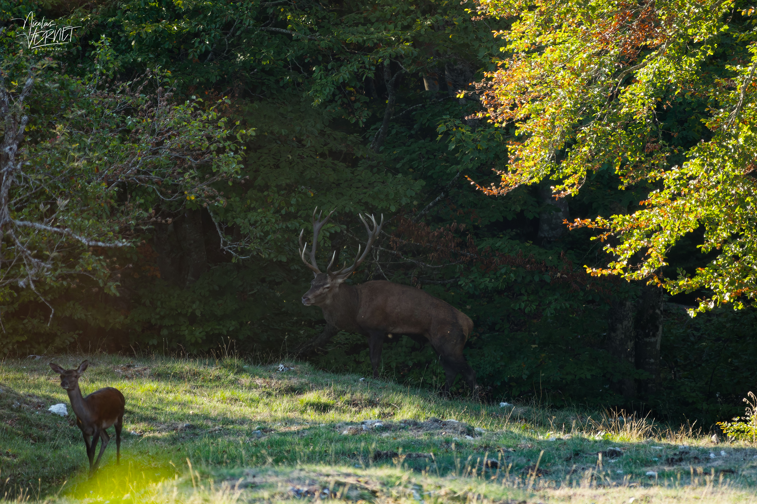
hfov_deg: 2.8
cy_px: 252
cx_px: 378
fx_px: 15769
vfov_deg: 1.8
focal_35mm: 750
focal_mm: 500
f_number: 6.3
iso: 800
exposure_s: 1/640
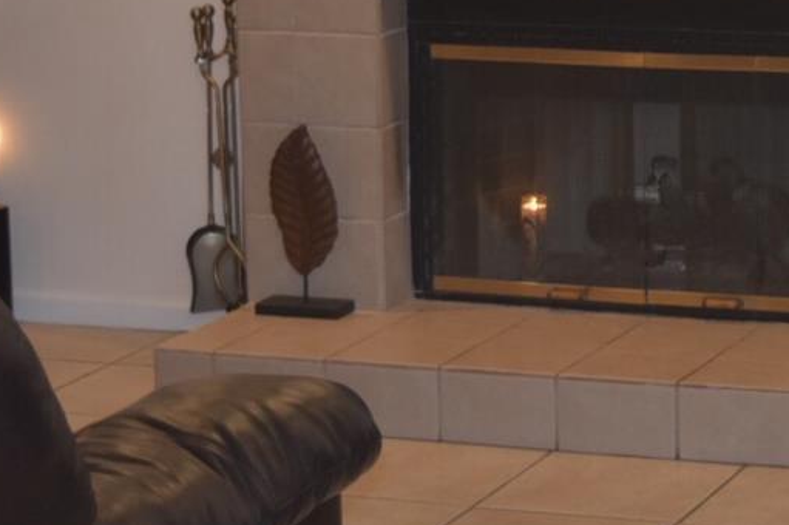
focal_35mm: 141
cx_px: 840
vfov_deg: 9.7
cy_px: 9
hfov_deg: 14.3
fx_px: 3088
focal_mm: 32
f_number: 4.5
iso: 900
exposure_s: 1/60
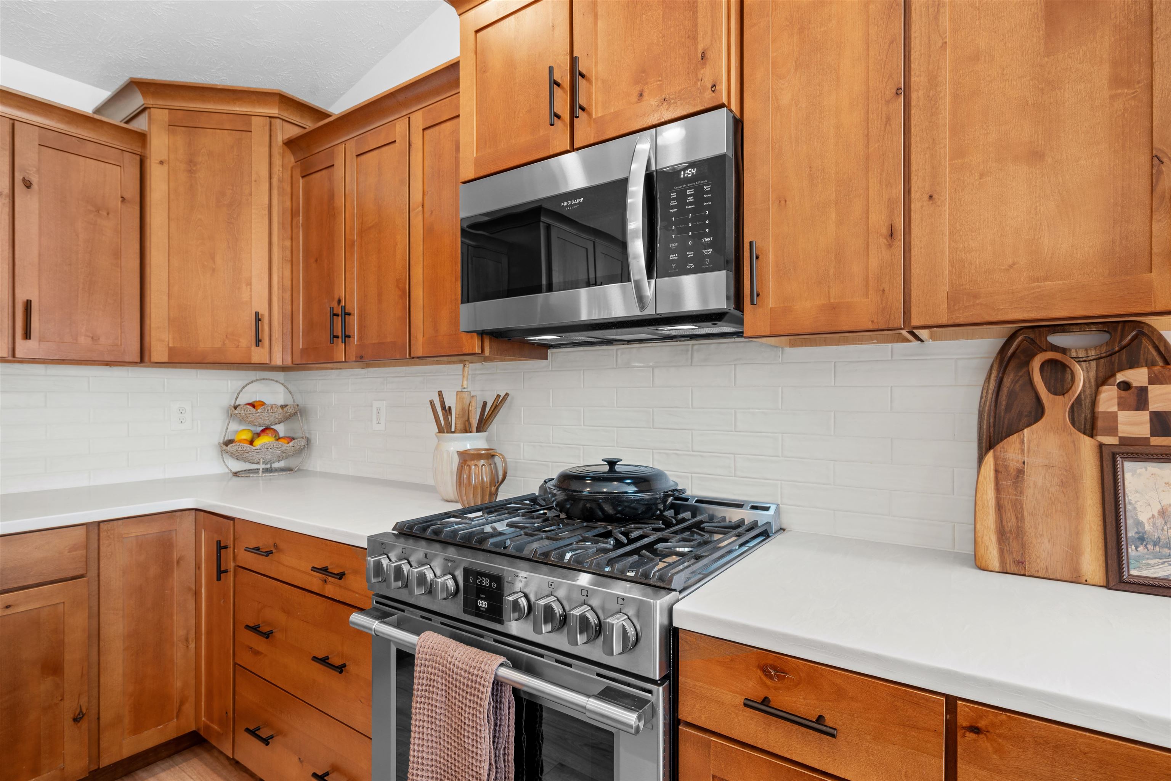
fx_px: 585
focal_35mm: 18
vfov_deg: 67.4
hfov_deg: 90.0
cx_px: 586
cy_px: 390
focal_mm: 18
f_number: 8
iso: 100
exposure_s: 2
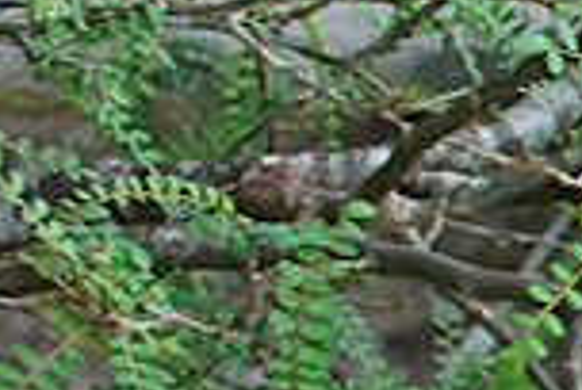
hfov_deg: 9.4
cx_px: 1524
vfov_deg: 7.2
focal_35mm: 189
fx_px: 3061
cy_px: 451
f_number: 5.6
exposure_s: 1/30
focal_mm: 24
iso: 450
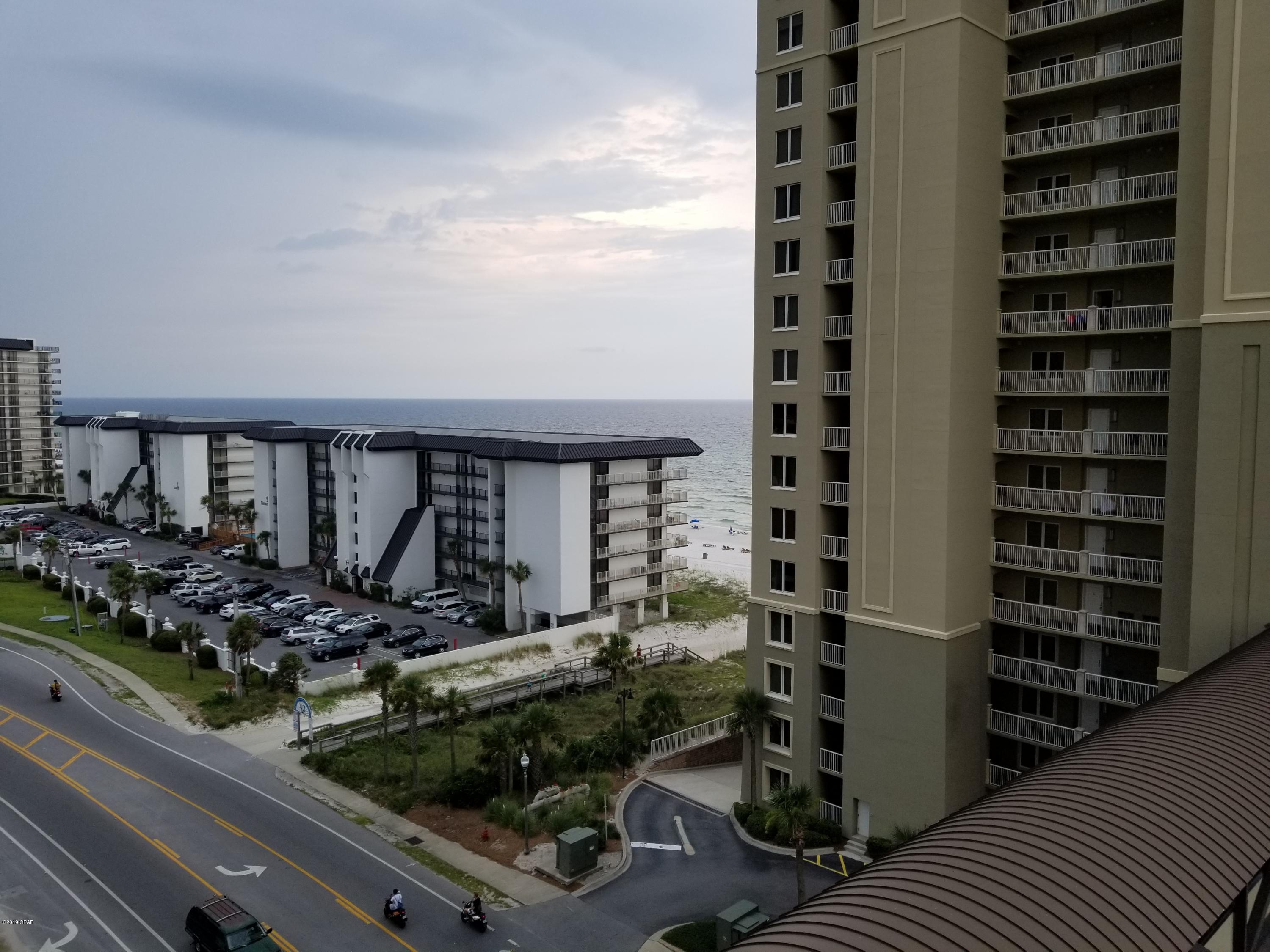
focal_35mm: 26
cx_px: 635
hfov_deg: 67.3
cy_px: 476
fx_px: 954
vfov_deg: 53.1
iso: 50
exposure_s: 1/714
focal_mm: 4.3
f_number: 1.7
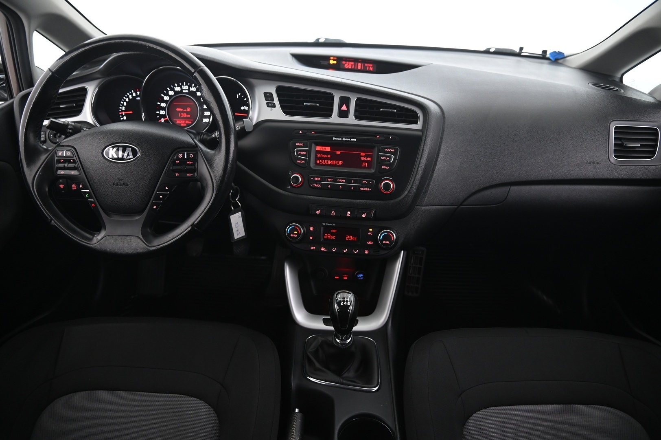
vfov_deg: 53.1
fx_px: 440
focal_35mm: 24
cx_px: 330
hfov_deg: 73.8
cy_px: 220
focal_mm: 24
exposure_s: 1/13
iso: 2000
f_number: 4
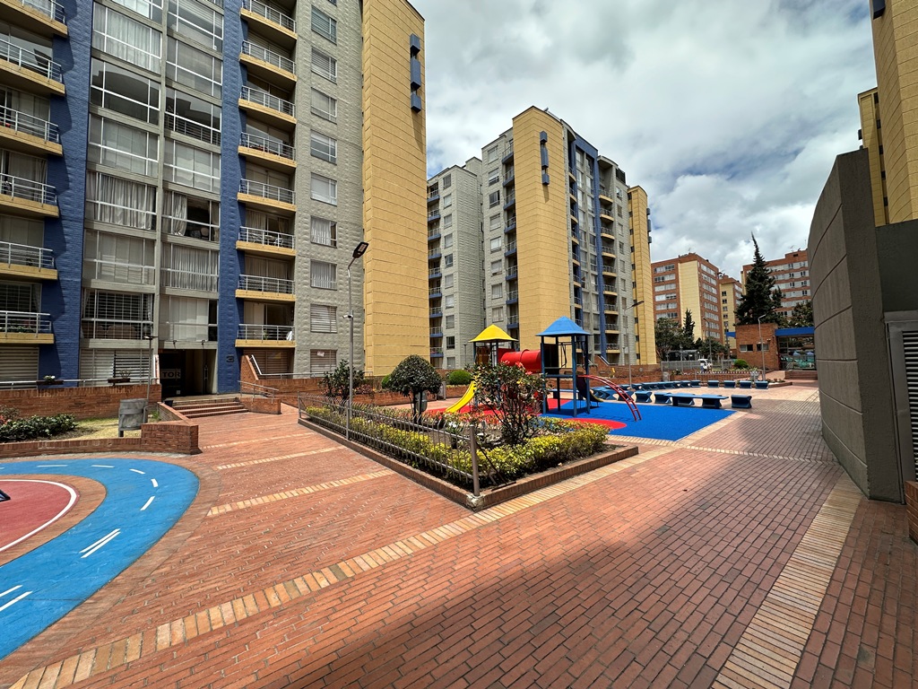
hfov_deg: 102.1
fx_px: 371
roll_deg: +1.5
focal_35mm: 14
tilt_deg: +3.9
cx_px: 459
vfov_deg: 85.7
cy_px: 344
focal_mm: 2.22
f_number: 2.2
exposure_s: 1/1667
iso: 40
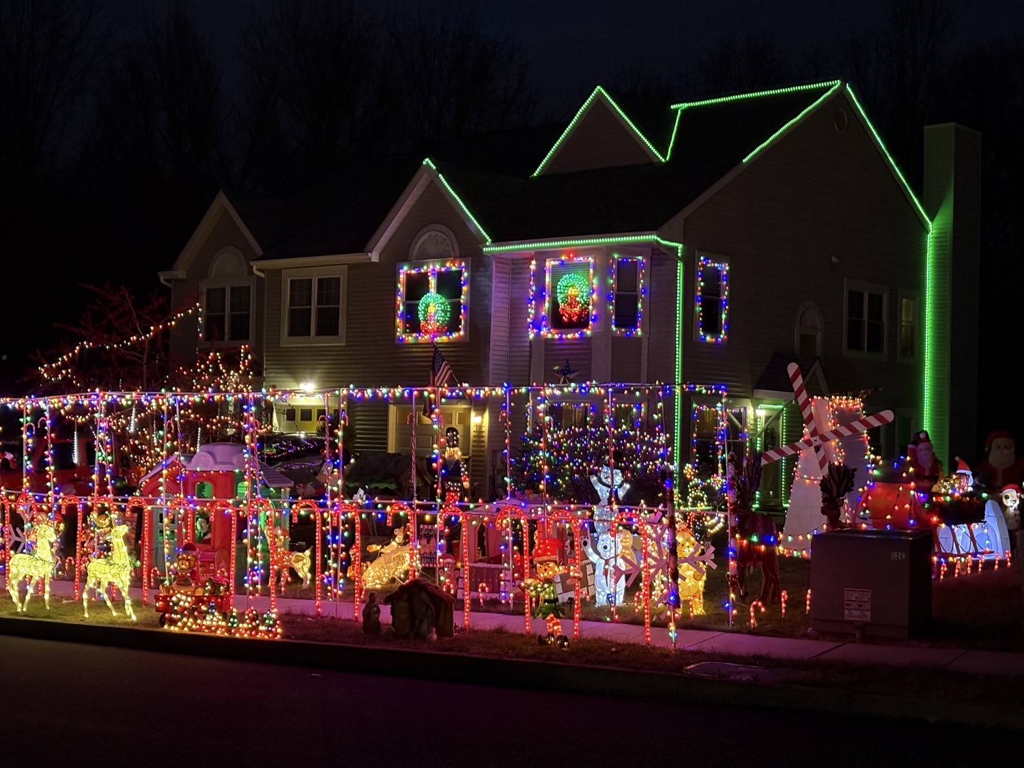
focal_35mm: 52
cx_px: 512
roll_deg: -1.7
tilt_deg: +1.2
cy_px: 384
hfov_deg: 36.8
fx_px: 1538
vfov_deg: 28.0
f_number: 1.6
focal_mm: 5.96
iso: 400
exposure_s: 1/24
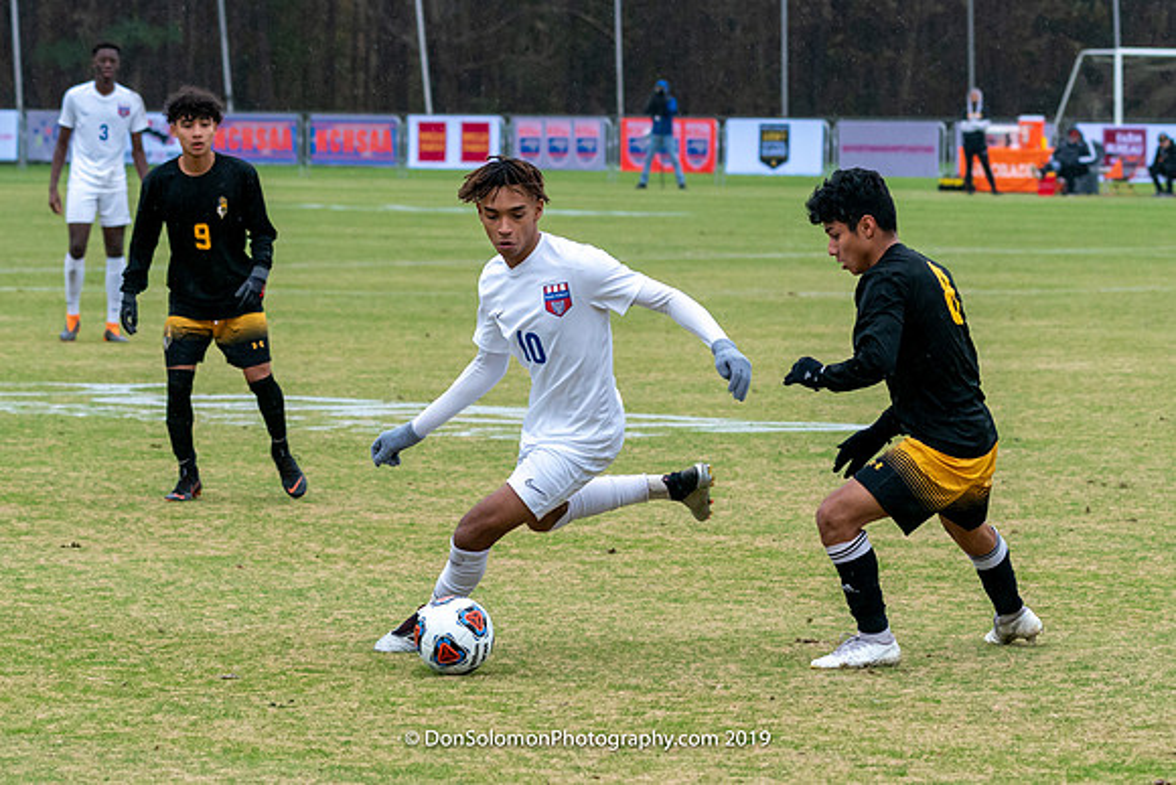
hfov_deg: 10.6
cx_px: 642
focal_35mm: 194
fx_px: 6341
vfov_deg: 7.1
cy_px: 475
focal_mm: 112
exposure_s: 1/800
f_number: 5.6
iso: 2500
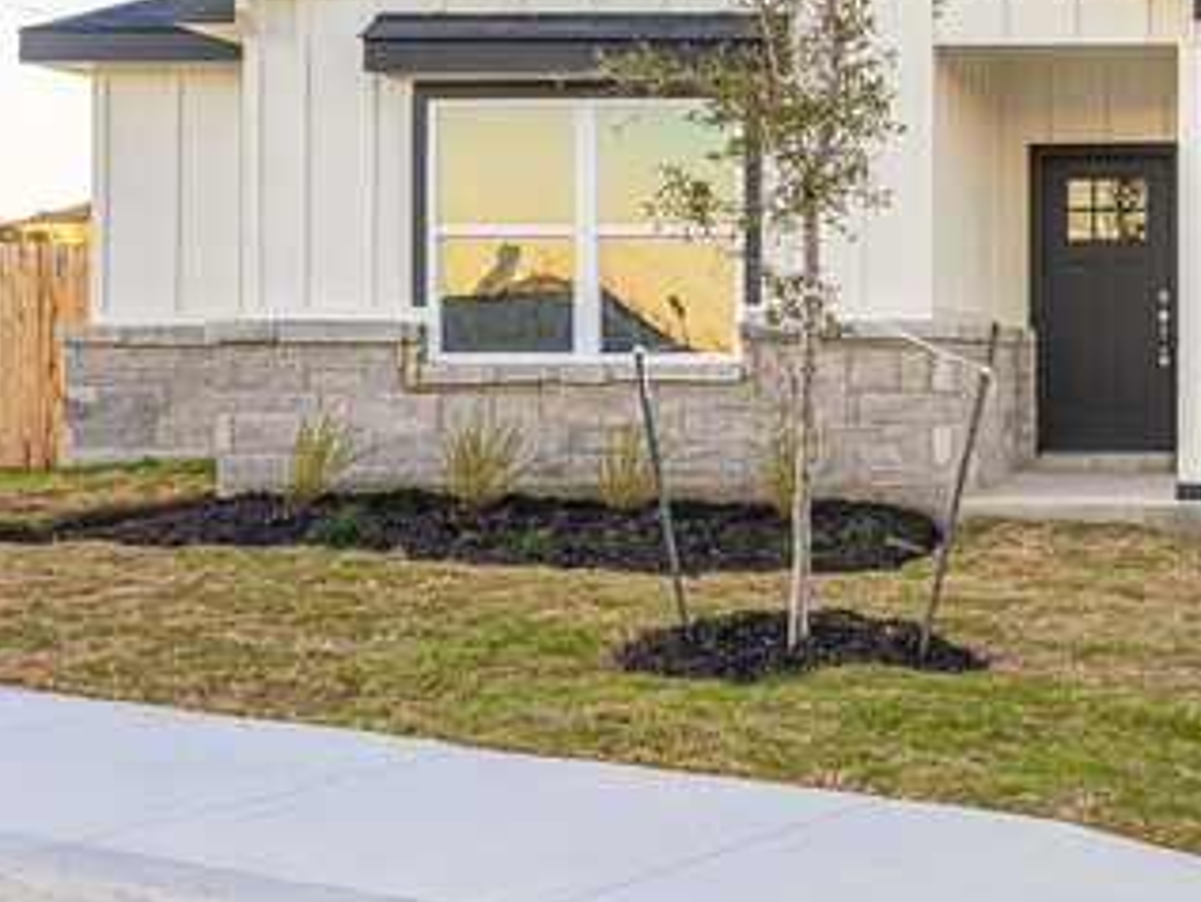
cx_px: 1144
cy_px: 298
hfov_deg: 28.7
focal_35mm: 64
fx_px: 2221
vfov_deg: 22.8
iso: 800
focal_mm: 33
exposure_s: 1/1600
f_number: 6.3
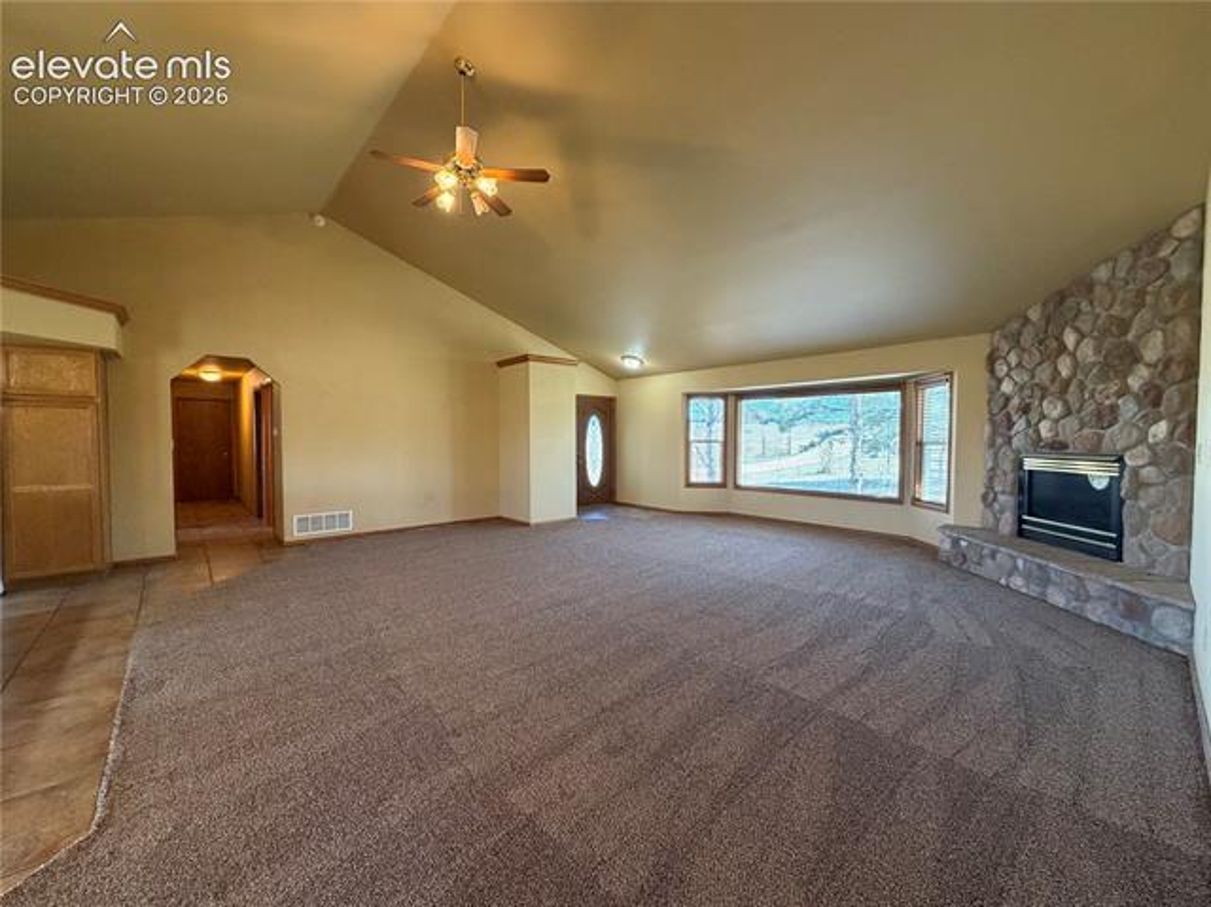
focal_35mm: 14
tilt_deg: -2.8
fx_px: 489
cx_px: 606
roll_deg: +0.3
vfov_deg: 85.6
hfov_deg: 102.1
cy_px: 454
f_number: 2.2
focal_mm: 2.22
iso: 250
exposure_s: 1/60
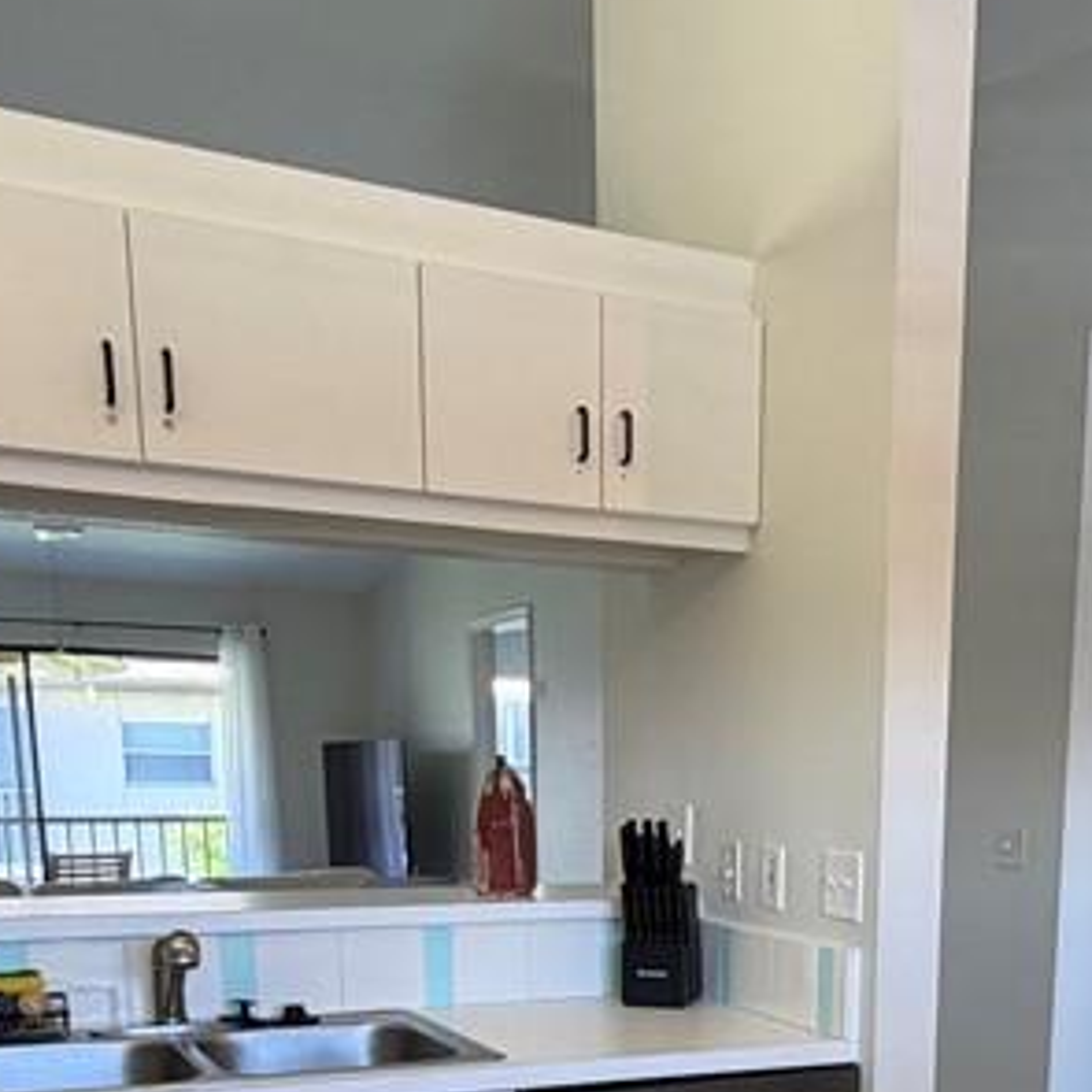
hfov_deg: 38.5
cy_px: 1125
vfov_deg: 35.0
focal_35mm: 43
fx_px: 1535
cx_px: 774
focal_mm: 2.22
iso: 160
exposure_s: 1/60
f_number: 2.2
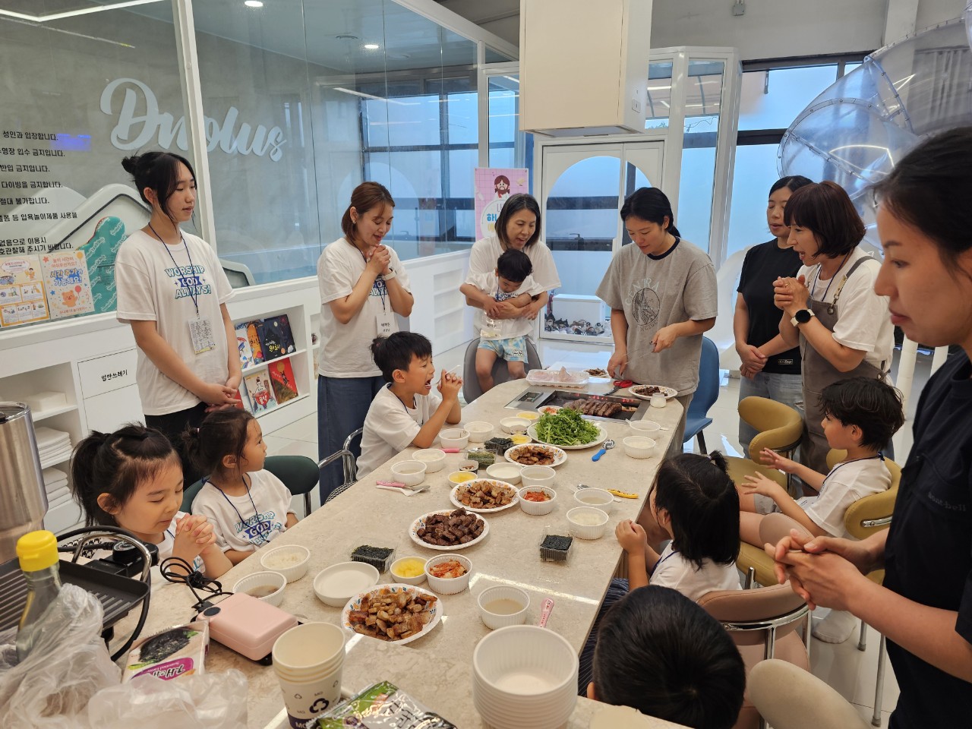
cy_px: 364
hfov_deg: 73.9
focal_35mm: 23
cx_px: 486
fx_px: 646
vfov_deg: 58.9
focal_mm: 6.3
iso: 80
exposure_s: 1/120
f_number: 1.7
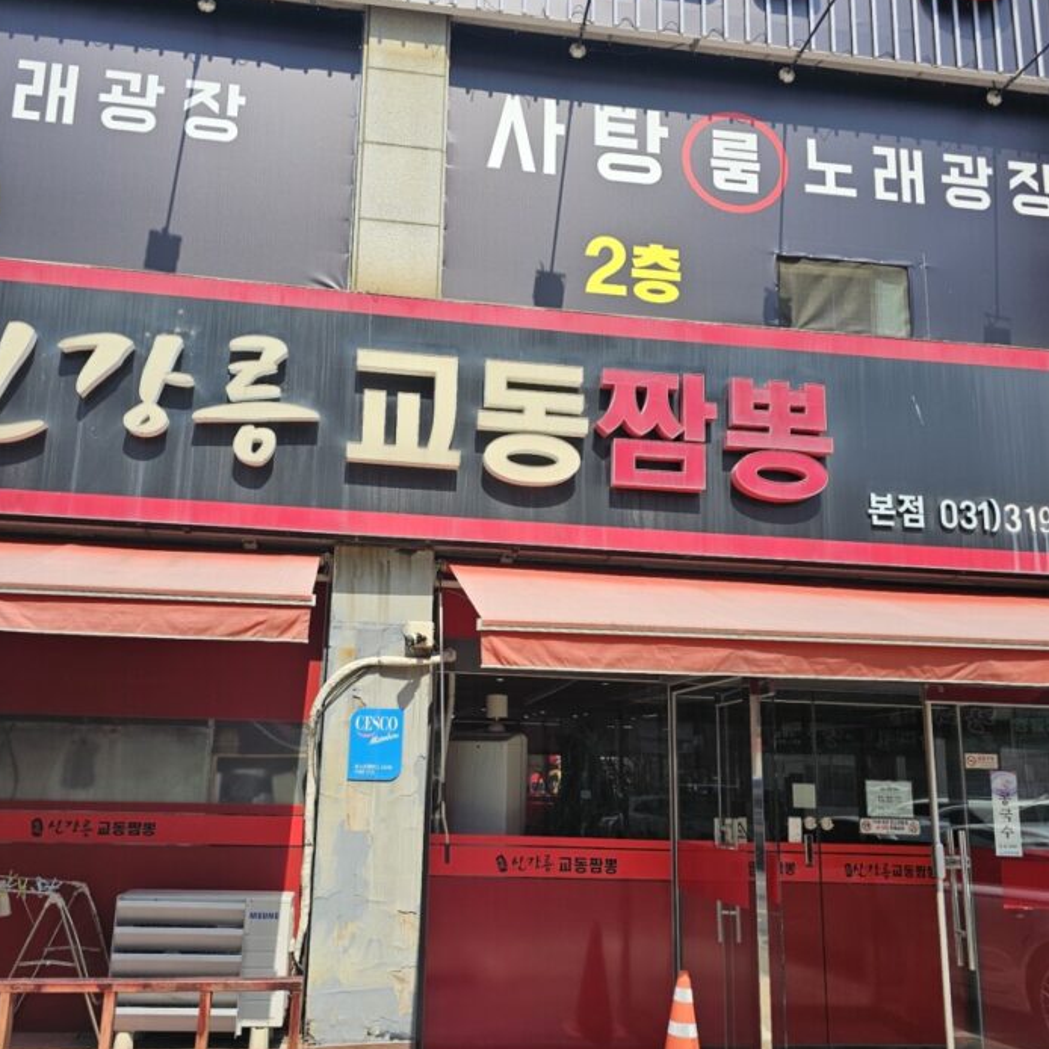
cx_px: 484
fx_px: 1029
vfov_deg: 54.0
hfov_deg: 54.0
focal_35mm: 30
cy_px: 559
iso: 20
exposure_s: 1/1038
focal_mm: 6.3
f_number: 1.7
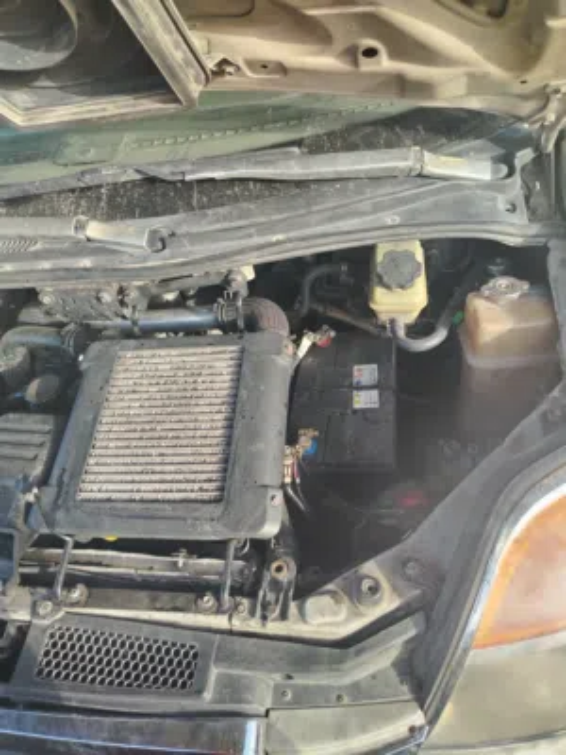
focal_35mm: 24
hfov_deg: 56.8
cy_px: 378
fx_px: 523
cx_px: 283
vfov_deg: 71.6
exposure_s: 1/100
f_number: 1.75
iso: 103
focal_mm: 5.25
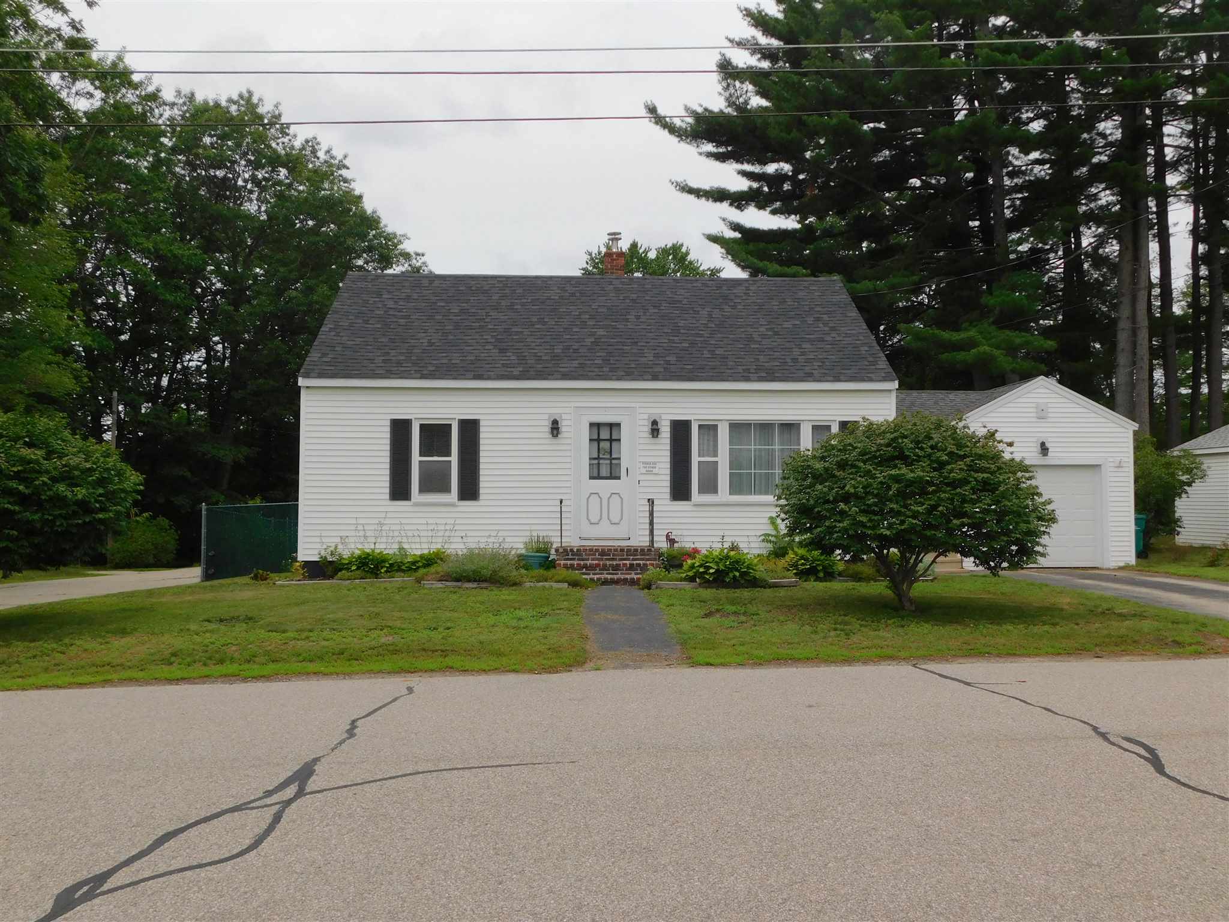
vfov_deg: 46.8
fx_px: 1065
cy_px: 461
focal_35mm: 30
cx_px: 614
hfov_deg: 60.0
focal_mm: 5.3
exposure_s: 1/1000
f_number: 3.2
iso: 125
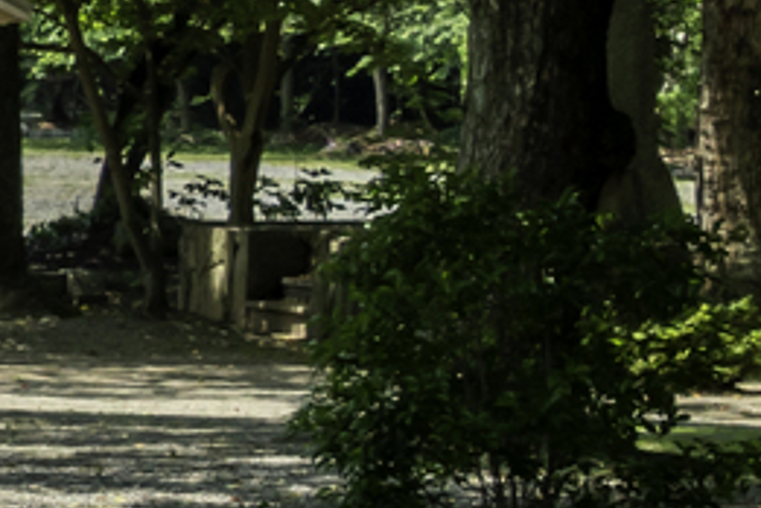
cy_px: -273
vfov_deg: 4.1
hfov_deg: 5.8
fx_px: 7056
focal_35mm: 334
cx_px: -1534
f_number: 8
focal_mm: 29
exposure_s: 1/250
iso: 160
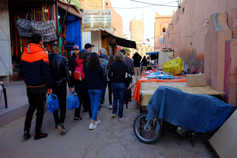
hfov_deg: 54.4
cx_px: 118
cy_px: 79
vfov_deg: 37.8
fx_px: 230
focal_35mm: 35
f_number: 4
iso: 400
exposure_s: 1/180
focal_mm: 23
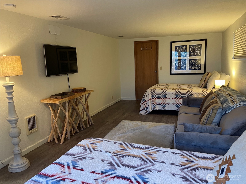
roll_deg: +2.1
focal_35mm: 25
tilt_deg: -9.0
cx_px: 123
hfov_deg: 69.4
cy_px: 92
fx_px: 178
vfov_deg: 54.9
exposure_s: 1/60
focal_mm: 5.1
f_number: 1.6
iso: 250
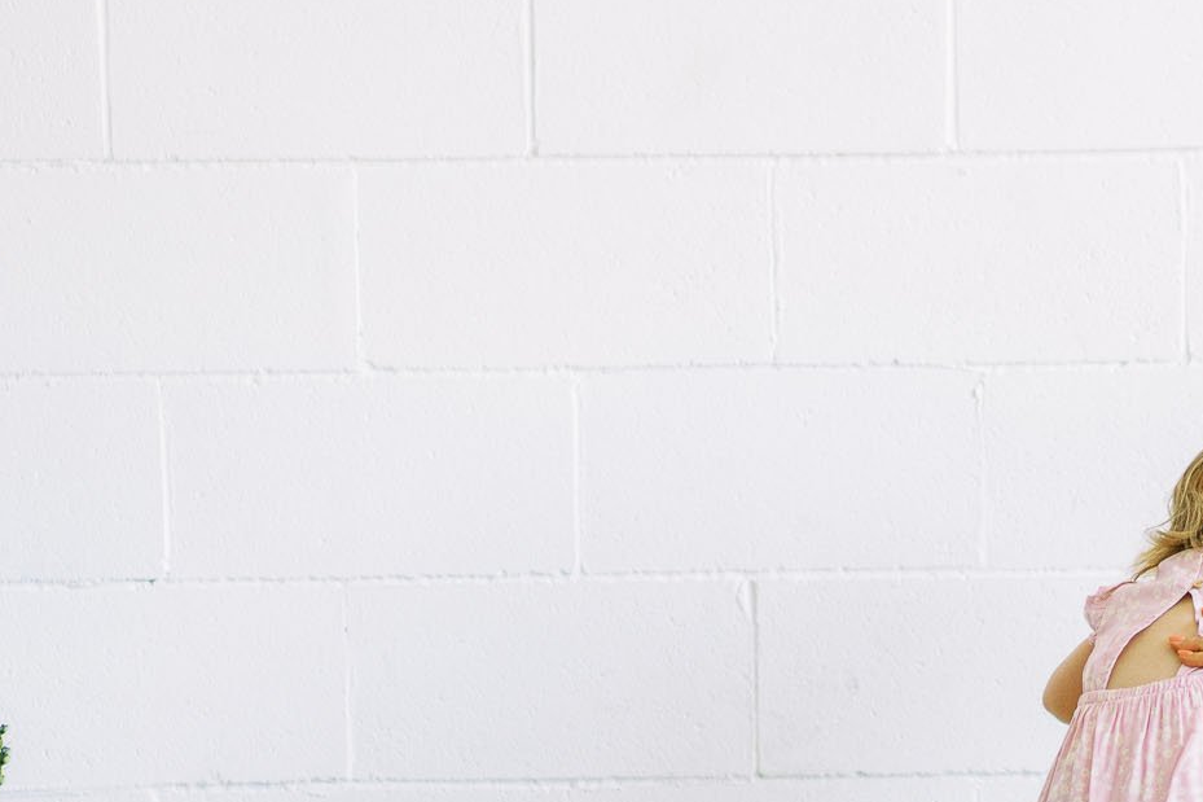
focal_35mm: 148
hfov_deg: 13.8
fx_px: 4944
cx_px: 894
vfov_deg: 9.2
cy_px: 834
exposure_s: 1/1250
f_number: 1.8
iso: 800
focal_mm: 55
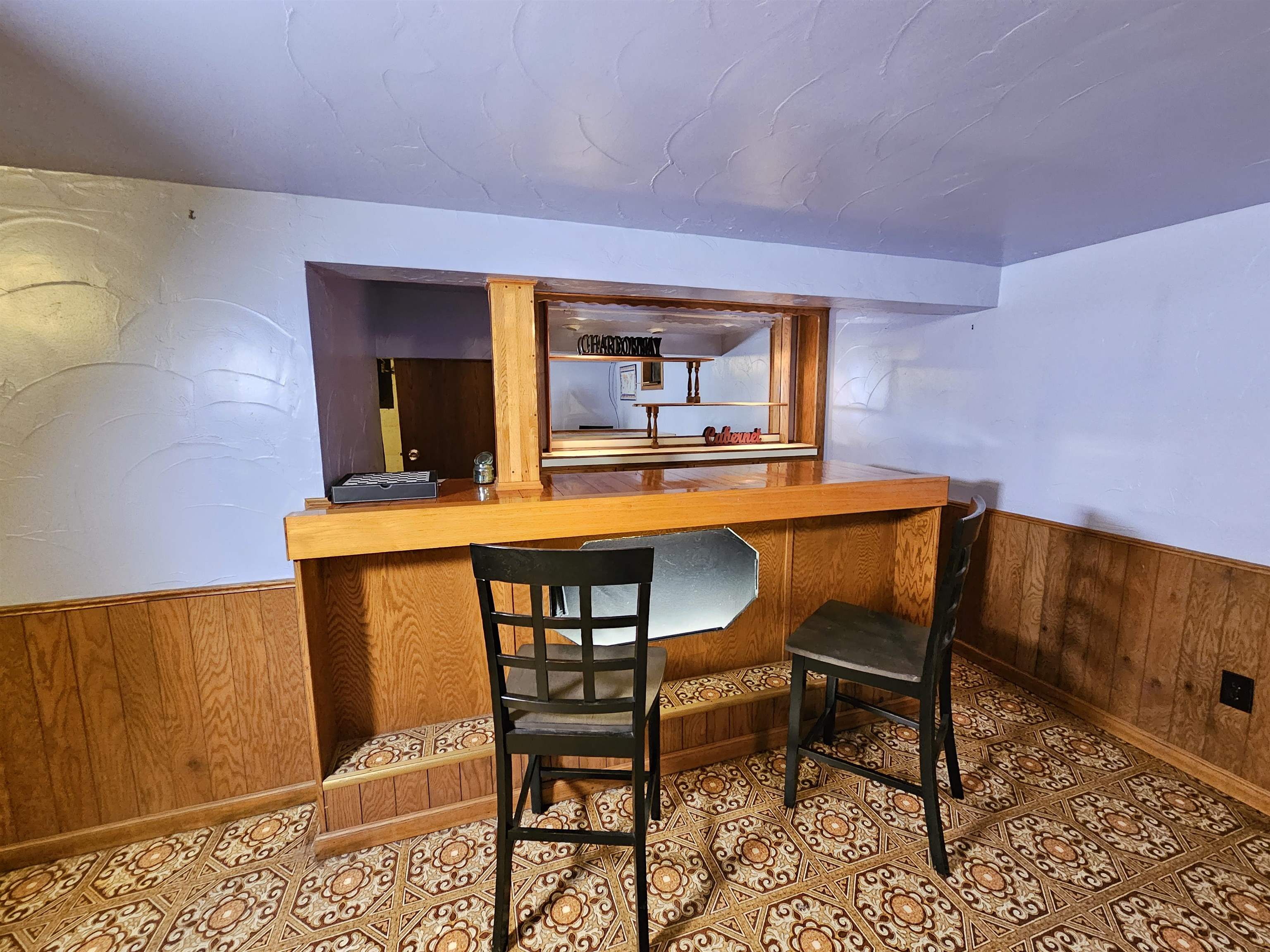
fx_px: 477
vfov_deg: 89.9
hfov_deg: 106.2
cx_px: 635
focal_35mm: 13
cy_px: 476
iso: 1600
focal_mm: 2.2
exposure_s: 1/24
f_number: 2.2
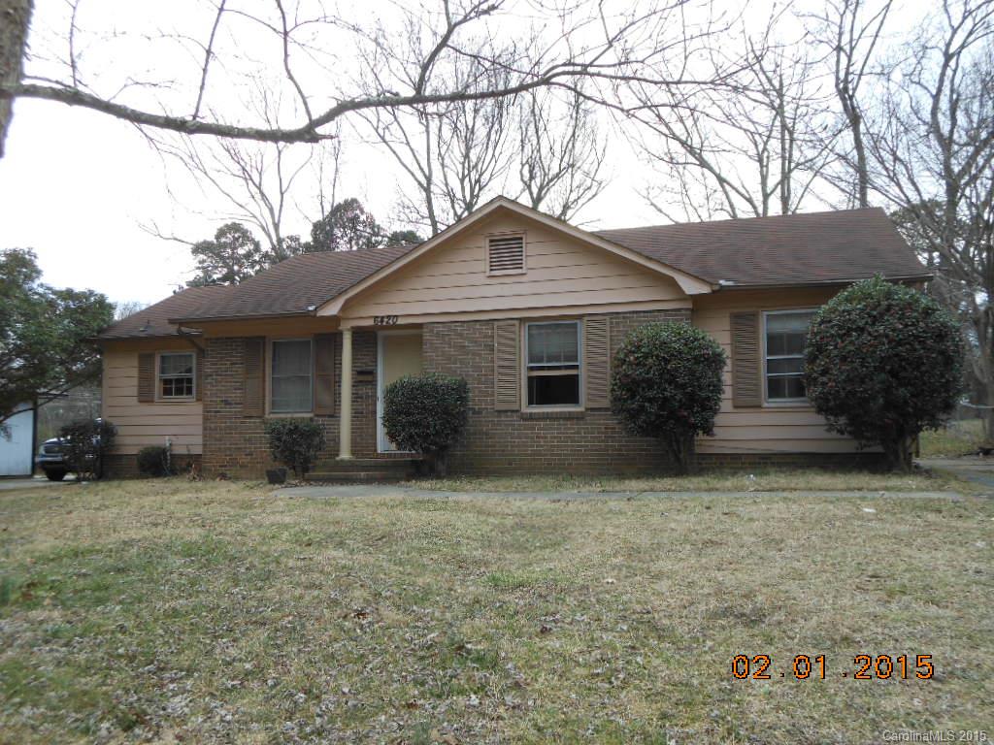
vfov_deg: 48.2
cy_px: 372
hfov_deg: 61.7
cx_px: 497
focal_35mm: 29
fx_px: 833
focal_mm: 5.2
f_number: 3.3
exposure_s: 1/160
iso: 80
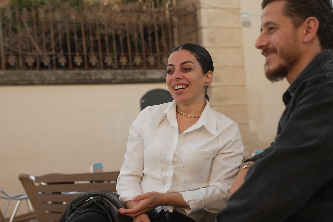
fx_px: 658
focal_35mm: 71
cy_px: 108
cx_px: 188
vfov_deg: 19.2
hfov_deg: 28.4
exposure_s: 1/800
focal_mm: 55.9
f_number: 4
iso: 800
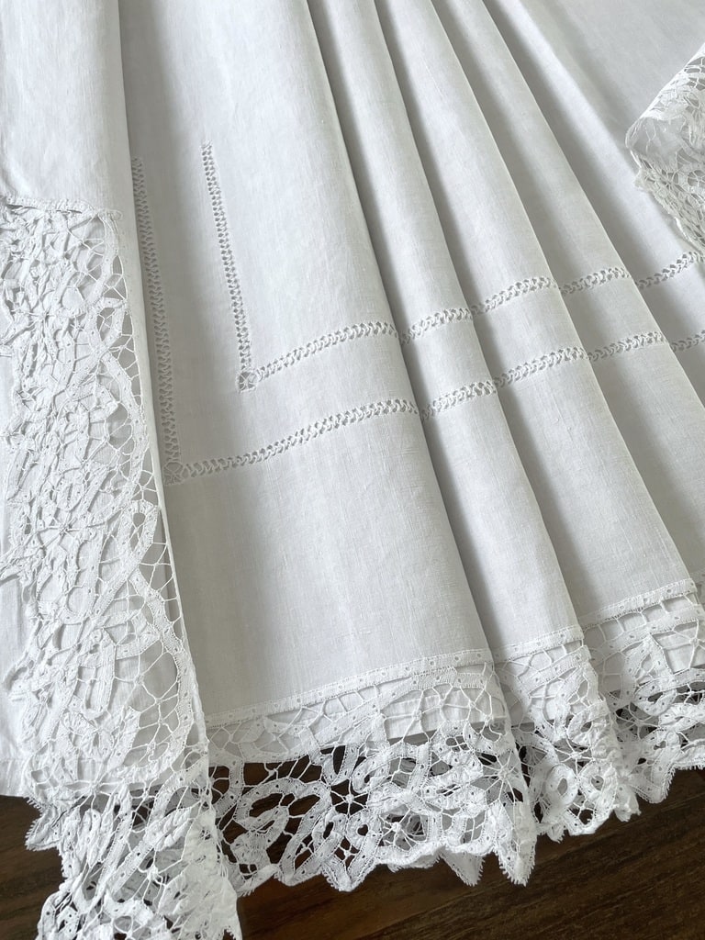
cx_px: 352
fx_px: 706
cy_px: 470
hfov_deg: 53.1
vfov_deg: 67.3
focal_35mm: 26
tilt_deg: -68.0
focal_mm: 4.2
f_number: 1.6
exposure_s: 1/121
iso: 100
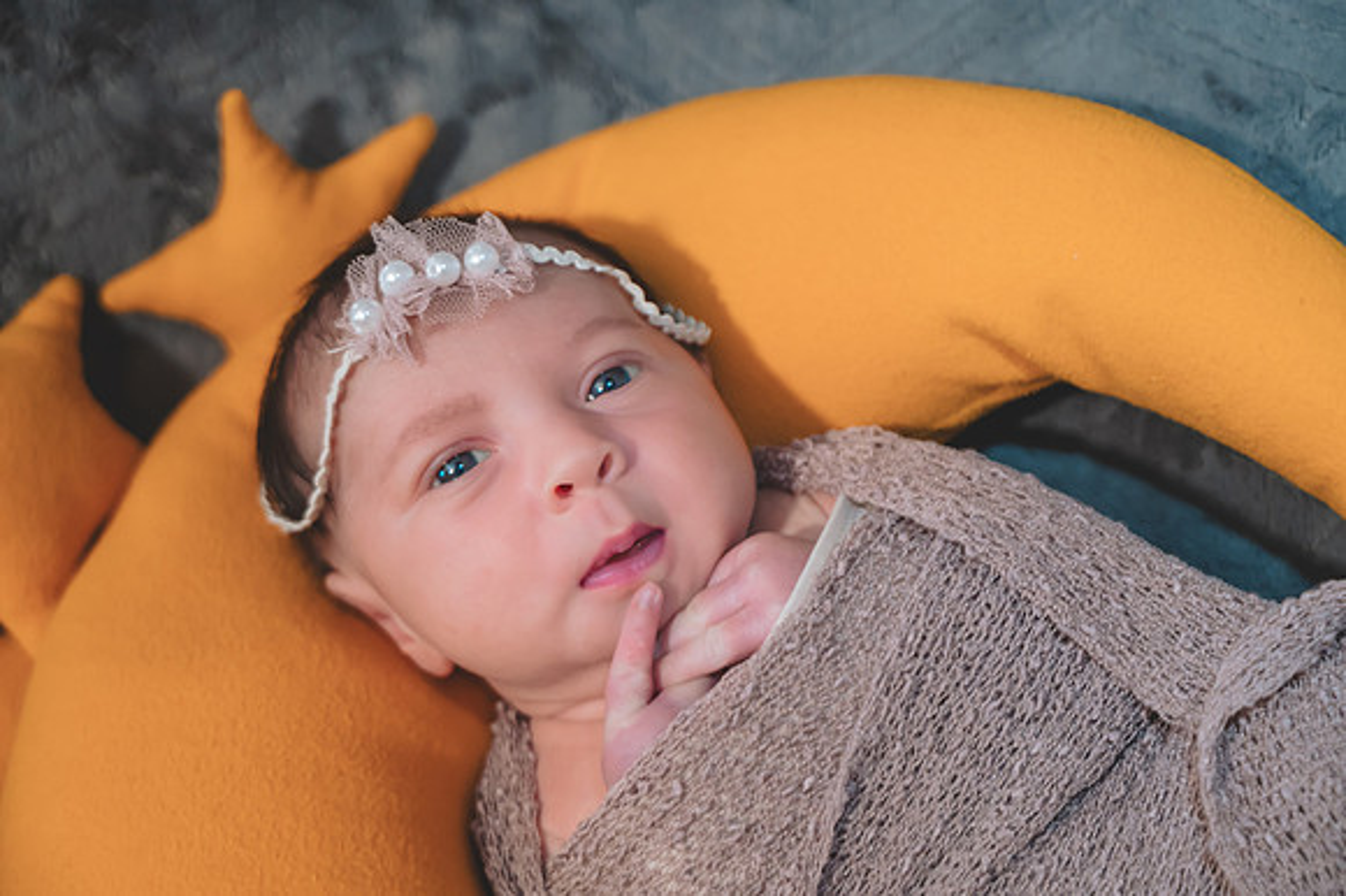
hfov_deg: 32.8
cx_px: 673
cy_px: 448
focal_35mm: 61
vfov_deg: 22.1
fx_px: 2288
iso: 2000
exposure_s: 1/60
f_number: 4
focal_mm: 61
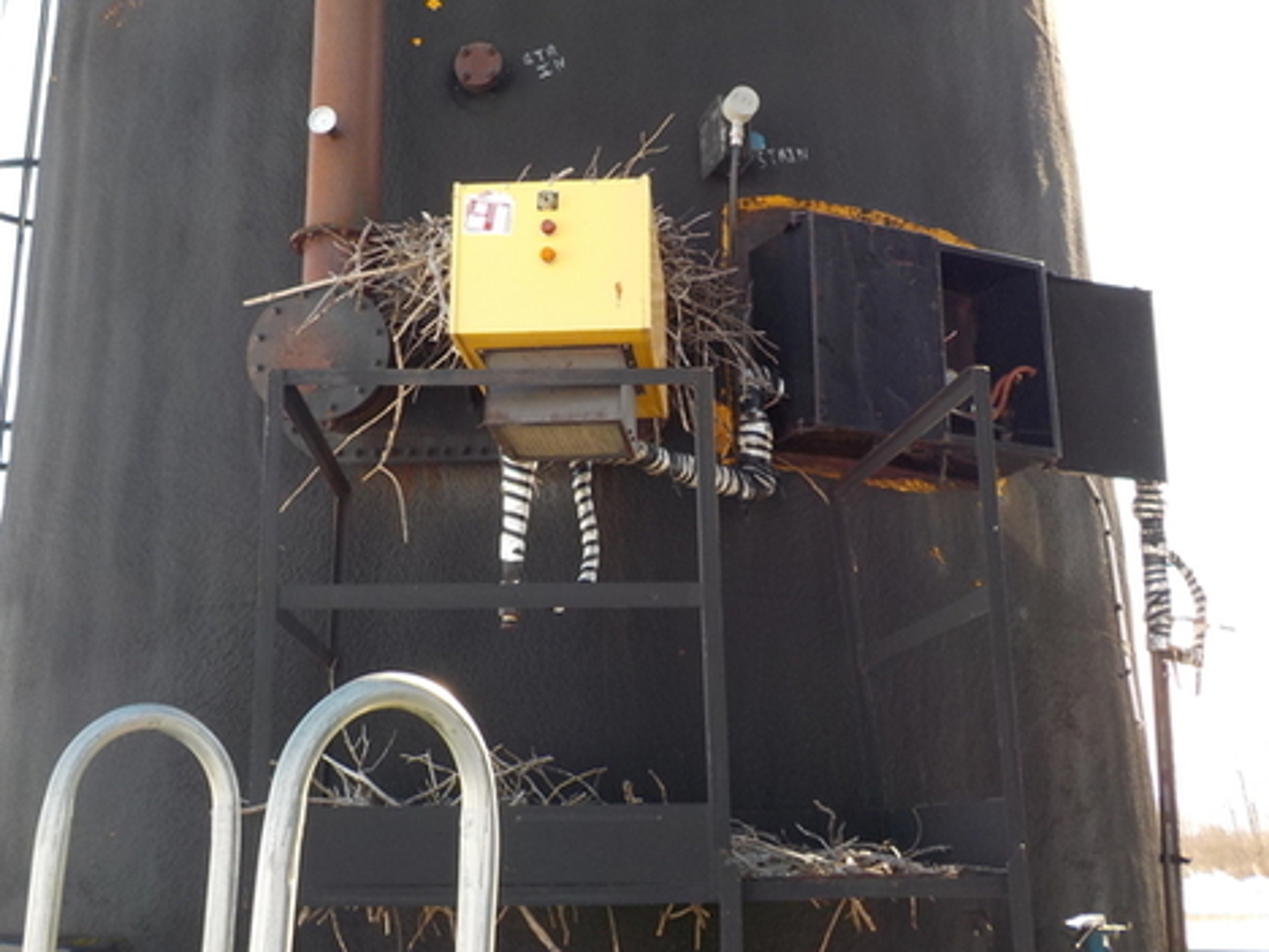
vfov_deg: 34.9
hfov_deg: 45.7
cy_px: 350
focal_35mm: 41
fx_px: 1503
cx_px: 572
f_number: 3.3
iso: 125
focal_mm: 4.1
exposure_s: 1/320
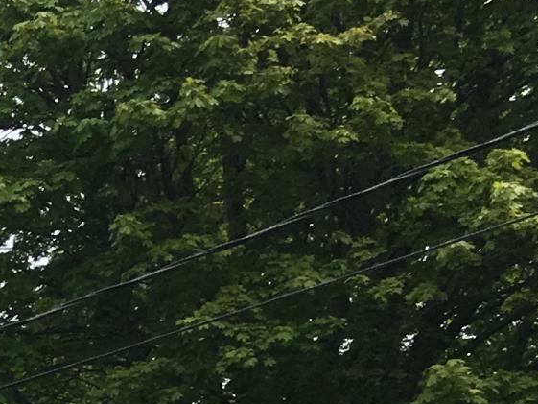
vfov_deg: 8.8
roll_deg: +0.8
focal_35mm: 155
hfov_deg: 10.5
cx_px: -840
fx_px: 2410
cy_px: 905
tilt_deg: +2.9
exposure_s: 1/1832
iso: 25
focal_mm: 4.15
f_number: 2.2
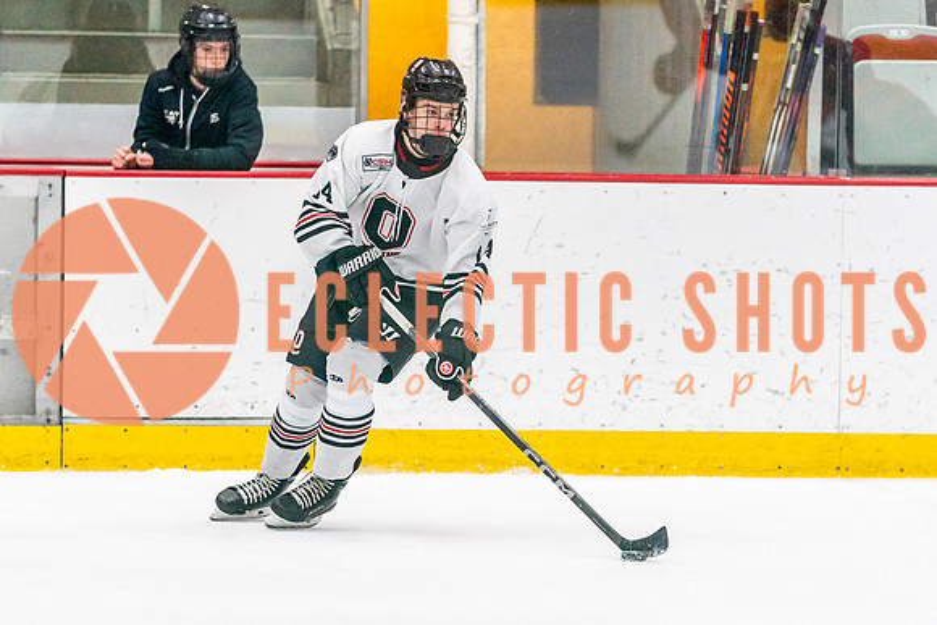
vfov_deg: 4.2
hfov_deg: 6.3
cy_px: 398
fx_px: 8527
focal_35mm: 328
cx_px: 422
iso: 3200
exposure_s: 1/1250
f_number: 2.8
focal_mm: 200
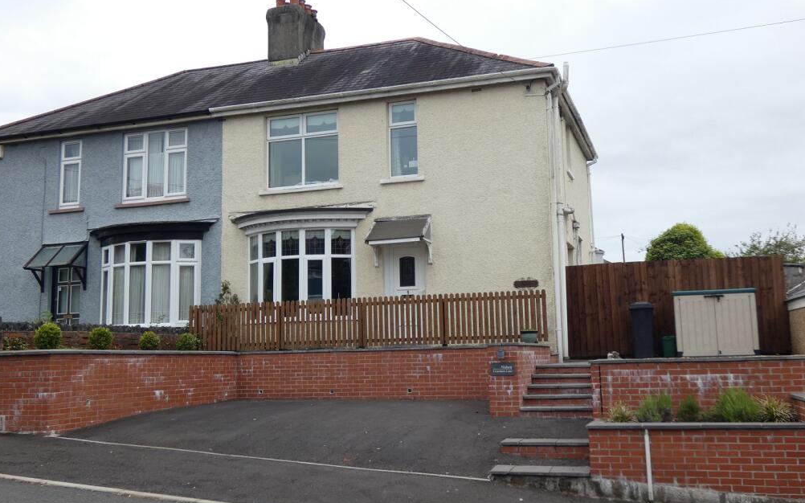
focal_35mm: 39
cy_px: 228
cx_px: 407
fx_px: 856
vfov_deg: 32.7
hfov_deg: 50.4
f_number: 3.5
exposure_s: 1/320
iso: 80
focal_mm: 6.5
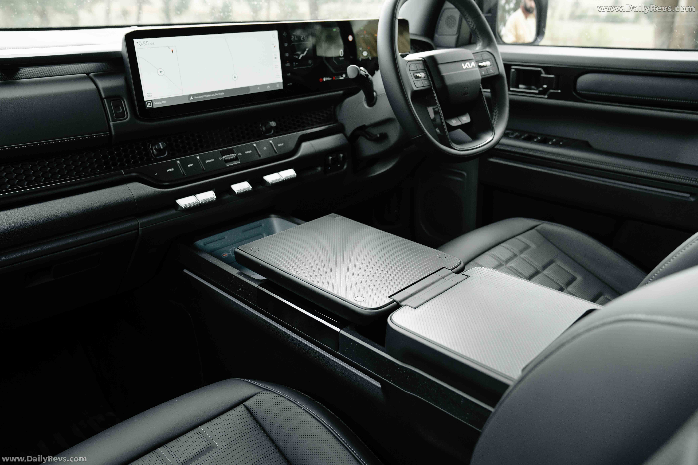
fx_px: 562
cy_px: 232
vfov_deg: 45.0
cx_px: 349
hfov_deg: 63.7
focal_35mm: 29
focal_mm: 29
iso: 800
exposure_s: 1/320
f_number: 4
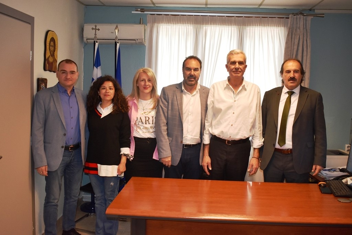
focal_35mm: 34
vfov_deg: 38.4
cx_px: 176
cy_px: 118
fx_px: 337
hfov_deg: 55.1
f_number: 3.8
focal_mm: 23
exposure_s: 1/125
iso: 1000
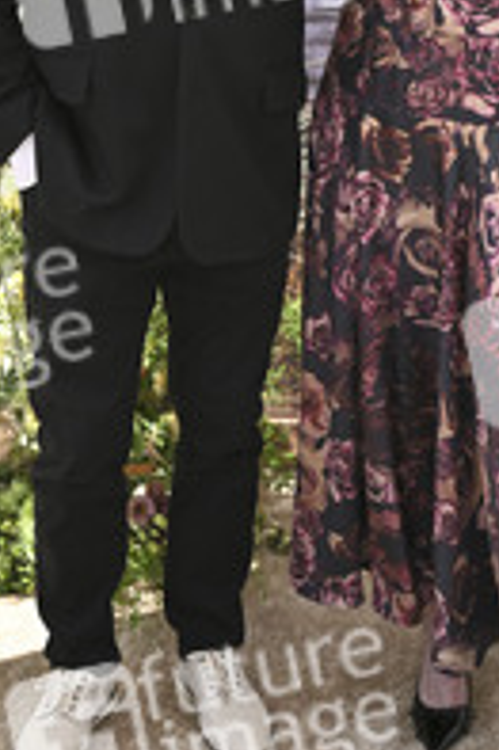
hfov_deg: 19.1
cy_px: 148
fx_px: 1479
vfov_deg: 27.9
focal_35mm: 71
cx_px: 312
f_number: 7.1
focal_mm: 35
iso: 250
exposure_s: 1/320
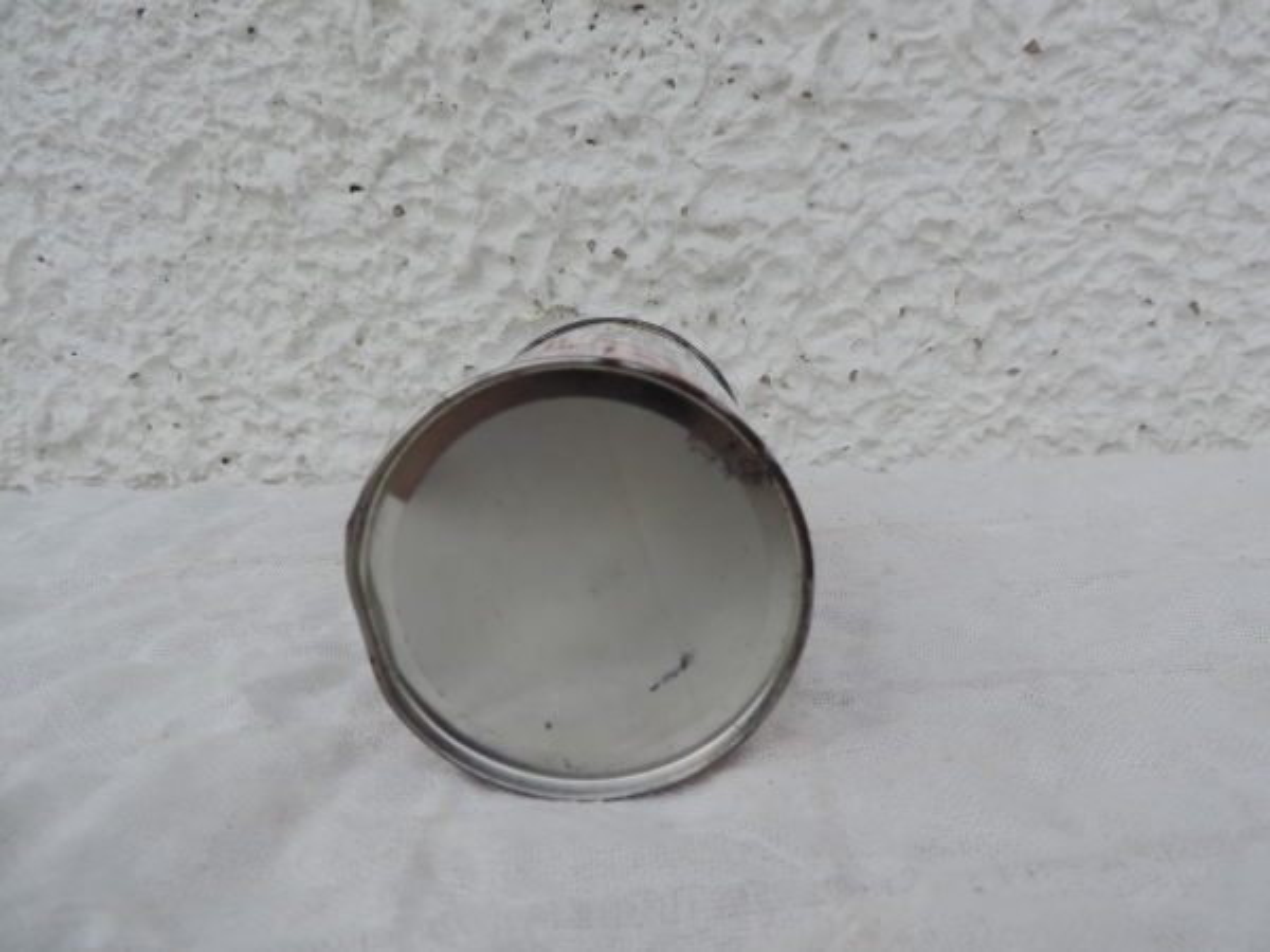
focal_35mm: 24
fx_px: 881
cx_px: 635
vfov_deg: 56.8
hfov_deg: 71.6
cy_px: 476
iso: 80
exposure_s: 1/640
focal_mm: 4.3
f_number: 3
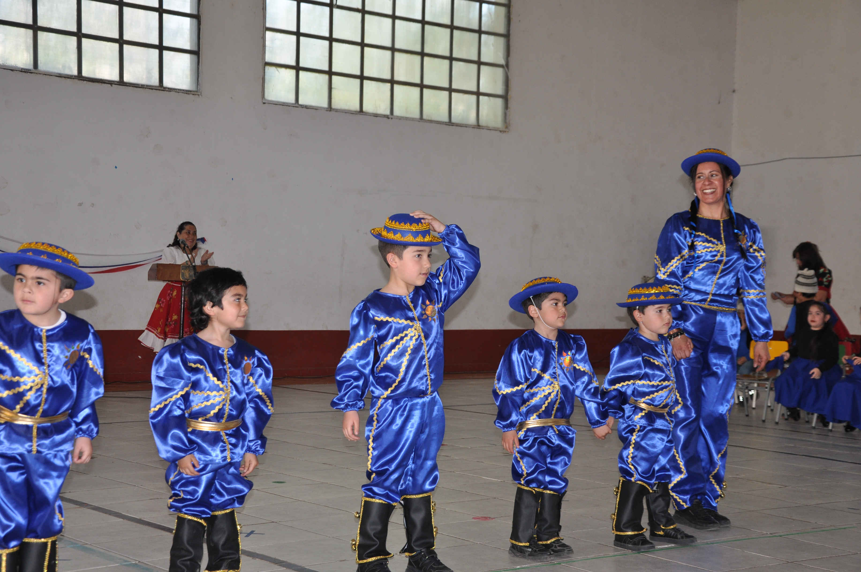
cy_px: 286
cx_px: 430
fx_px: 1362
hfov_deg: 35.1
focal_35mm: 57
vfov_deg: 23.7
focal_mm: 38
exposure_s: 1/125
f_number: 4.5
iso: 400
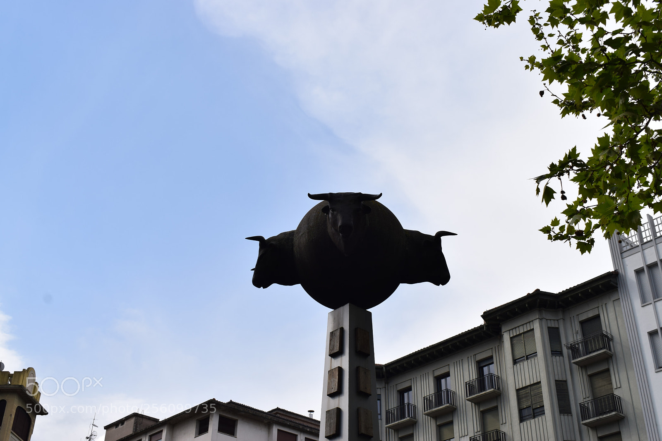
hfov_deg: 45.0
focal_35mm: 44
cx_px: 331
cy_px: 220
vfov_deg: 30.8
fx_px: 800
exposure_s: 1/500
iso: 200
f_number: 11
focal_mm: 29
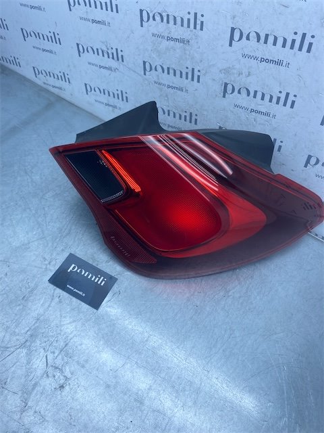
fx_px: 324
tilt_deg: -54.2
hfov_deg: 53.1
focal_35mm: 26
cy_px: 216
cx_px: 162
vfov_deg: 67.3
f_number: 1.8
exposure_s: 1/927
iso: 32
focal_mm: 4.25
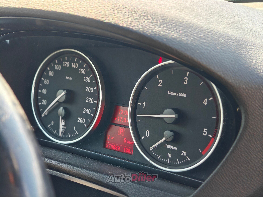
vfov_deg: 21.0
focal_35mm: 70
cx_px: 132
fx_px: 532
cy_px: 98
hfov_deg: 27.8
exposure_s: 1/100
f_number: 4.5
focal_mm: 13.3
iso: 100
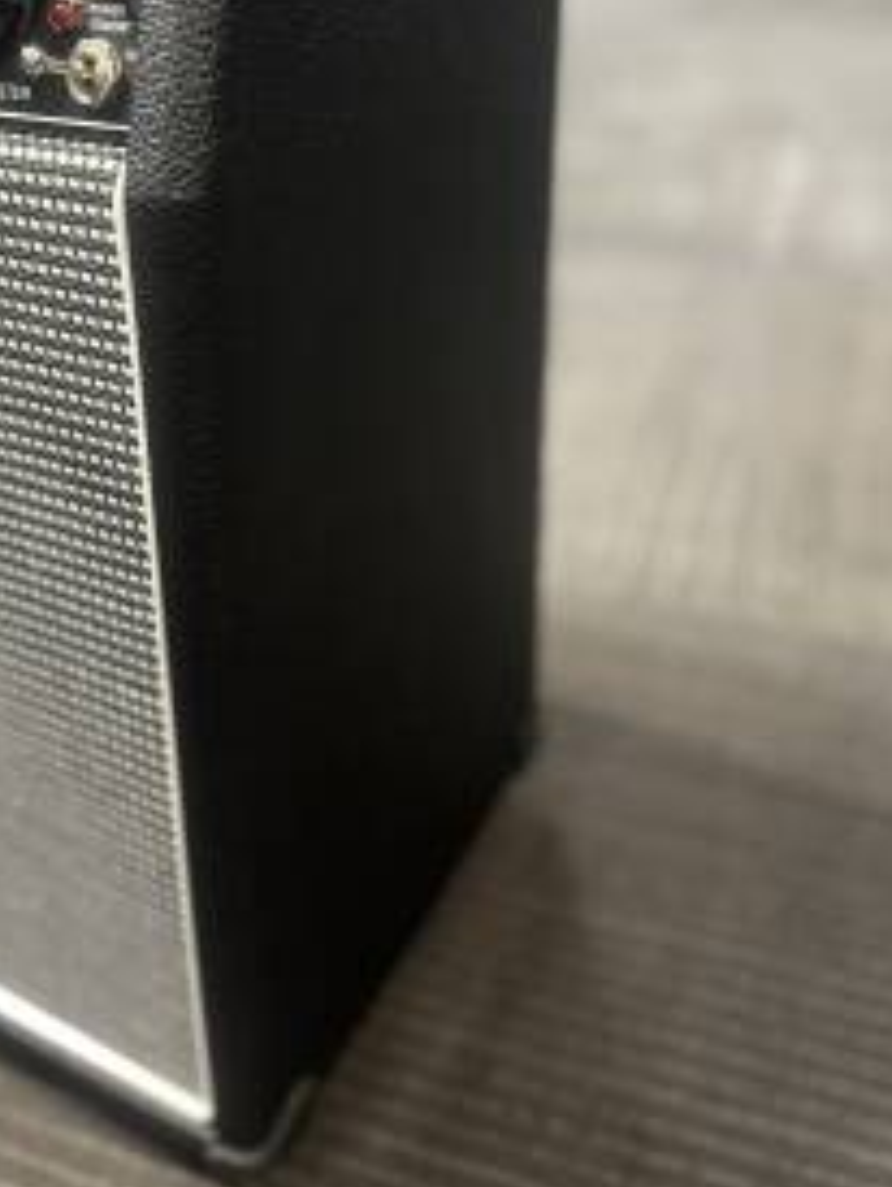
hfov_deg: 40.4
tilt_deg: -28.2
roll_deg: +0.6
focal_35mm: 35
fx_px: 1201
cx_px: 316
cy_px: 425
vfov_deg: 51.9
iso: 400
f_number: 1.78
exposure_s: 1/60
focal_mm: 6.86
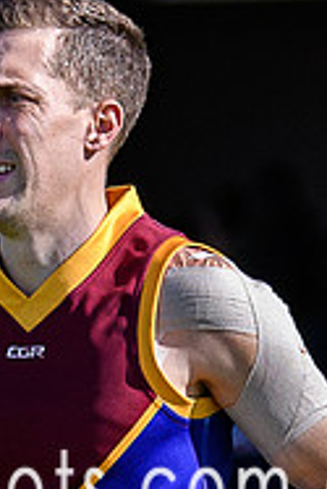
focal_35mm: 1560
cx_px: 288
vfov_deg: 1.3
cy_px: 931
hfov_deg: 0.9
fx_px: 21214
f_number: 2.8
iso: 250
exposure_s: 1/3200
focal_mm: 122
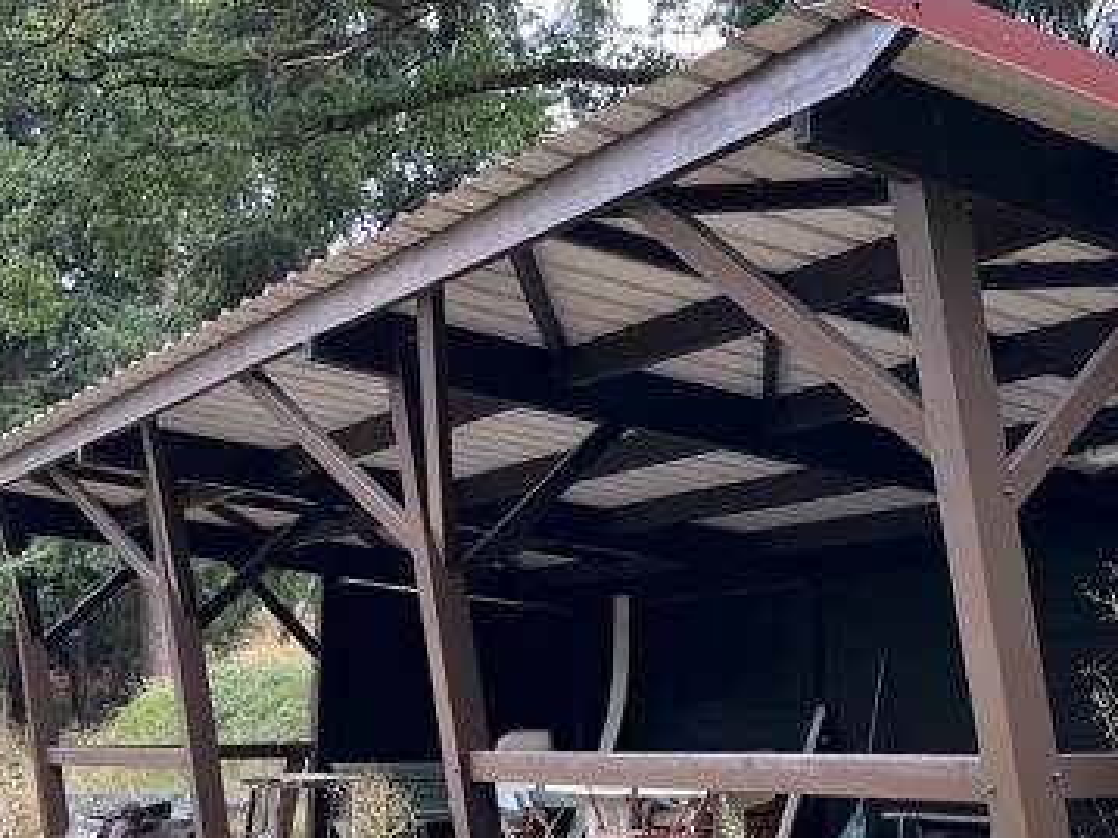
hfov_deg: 32.2
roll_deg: +0.9
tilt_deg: +8.5
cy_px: 436
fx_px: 1873
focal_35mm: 58
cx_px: 922
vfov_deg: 25.2
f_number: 1.6
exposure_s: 1/122
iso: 50
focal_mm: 5.1
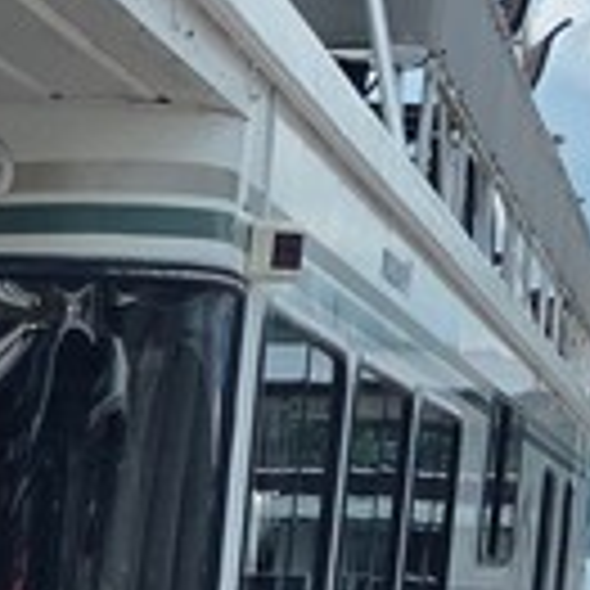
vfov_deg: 10.8
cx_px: -1103
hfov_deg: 9.1
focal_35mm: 159
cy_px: 752
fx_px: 3066
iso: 80
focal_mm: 6.3
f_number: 1.7
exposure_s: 1/7944
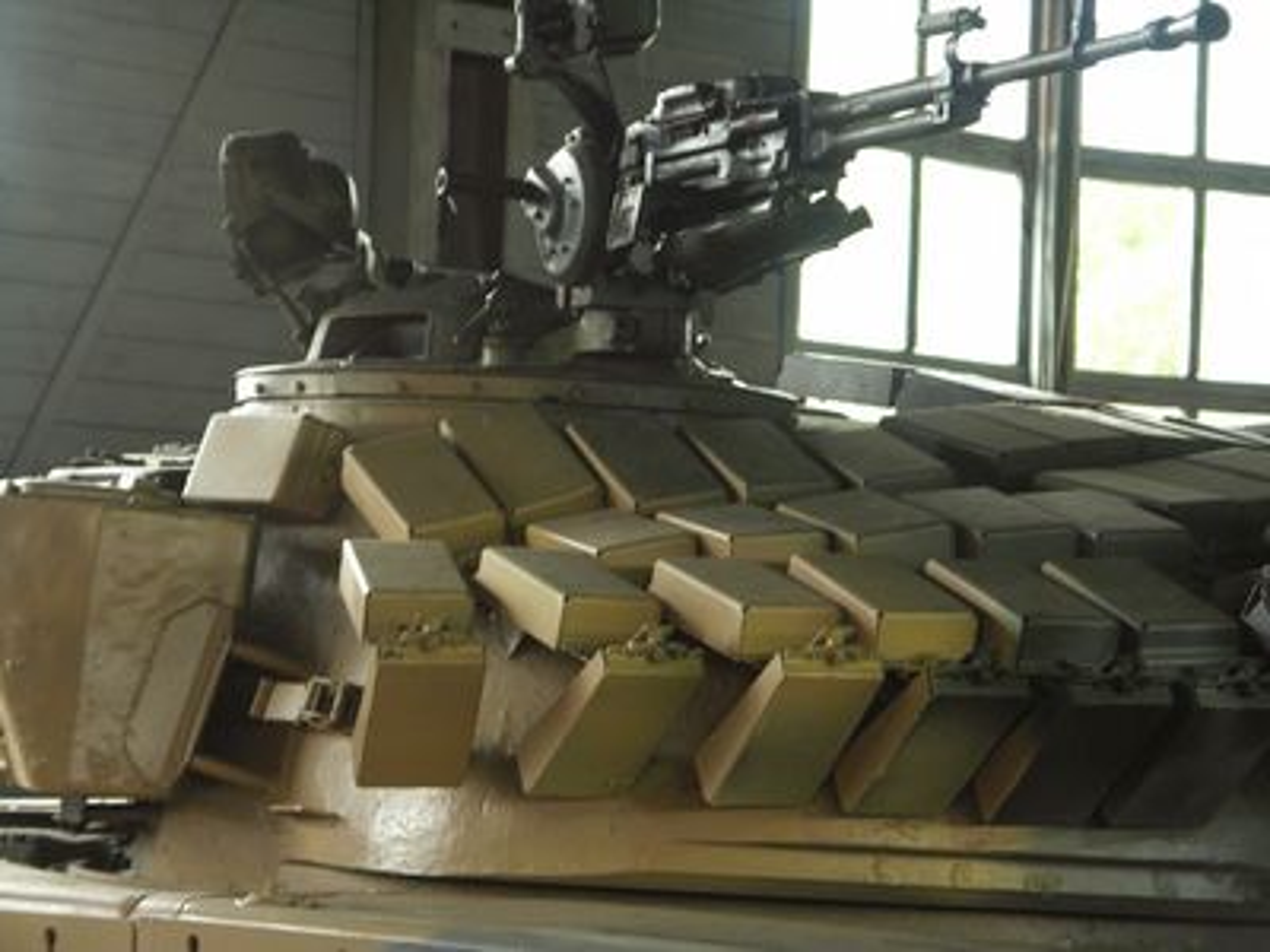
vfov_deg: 10.6
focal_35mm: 140
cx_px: 635
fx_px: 5136
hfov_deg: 14.1
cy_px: 476
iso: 200
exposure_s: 1/6
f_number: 3.2
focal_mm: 36
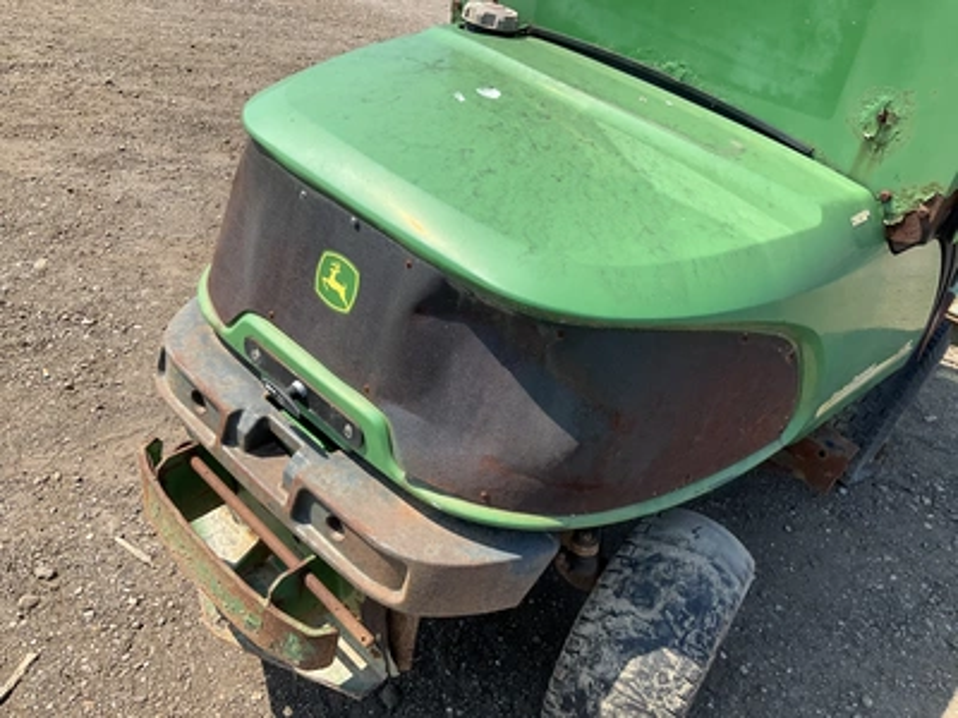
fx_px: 803
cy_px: 359
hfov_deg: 61.7
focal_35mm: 29
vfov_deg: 48.2
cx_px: 479
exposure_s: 1/869
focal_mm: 3
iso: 25
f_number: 1.8
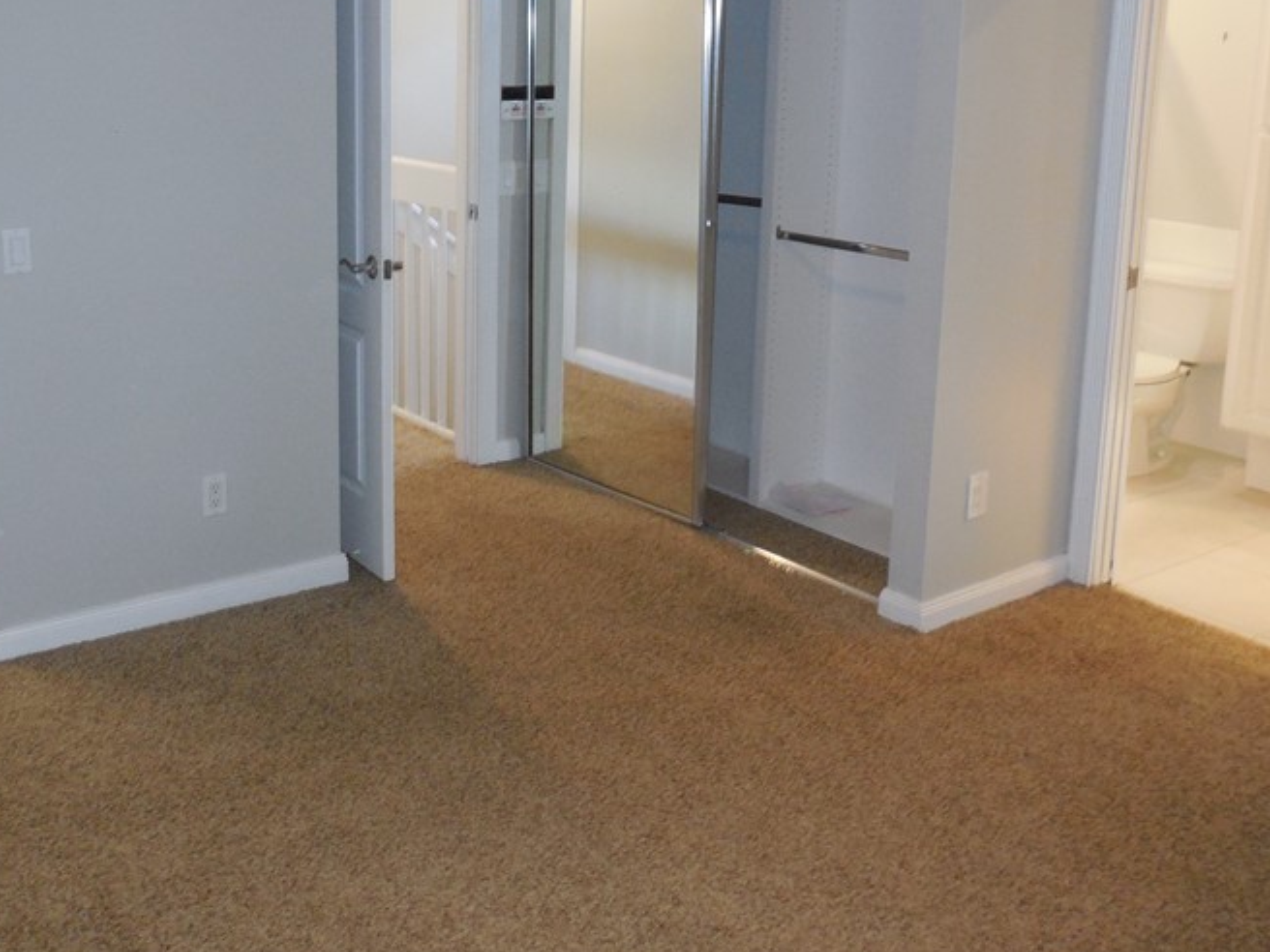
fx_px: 1431
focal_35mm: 39
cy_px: 292
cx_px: 561
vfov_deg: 36.3
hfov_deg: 47.8
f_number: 3.1
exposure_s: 1/25
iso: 250
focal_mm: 4.5
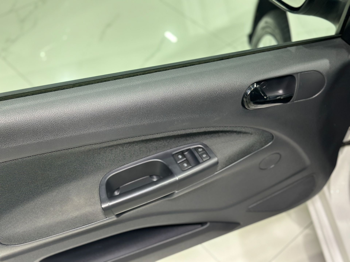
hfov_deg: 39.7
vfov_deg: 30.3
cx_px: 175
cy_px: 131
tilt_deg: -48.3
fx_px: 485
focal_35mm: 48
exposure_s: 1/60
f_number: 1.78
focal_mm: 6.86
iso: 125
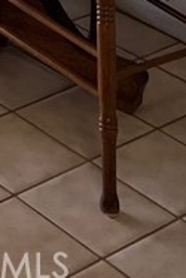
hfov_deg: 8.5
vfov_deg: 12.2
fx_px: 1145
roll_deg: +0.8
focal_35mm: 148
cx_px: -268
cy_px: -284
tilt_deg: -13.2
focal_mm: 5.7
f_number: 1.5
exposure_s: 1/120
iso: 50
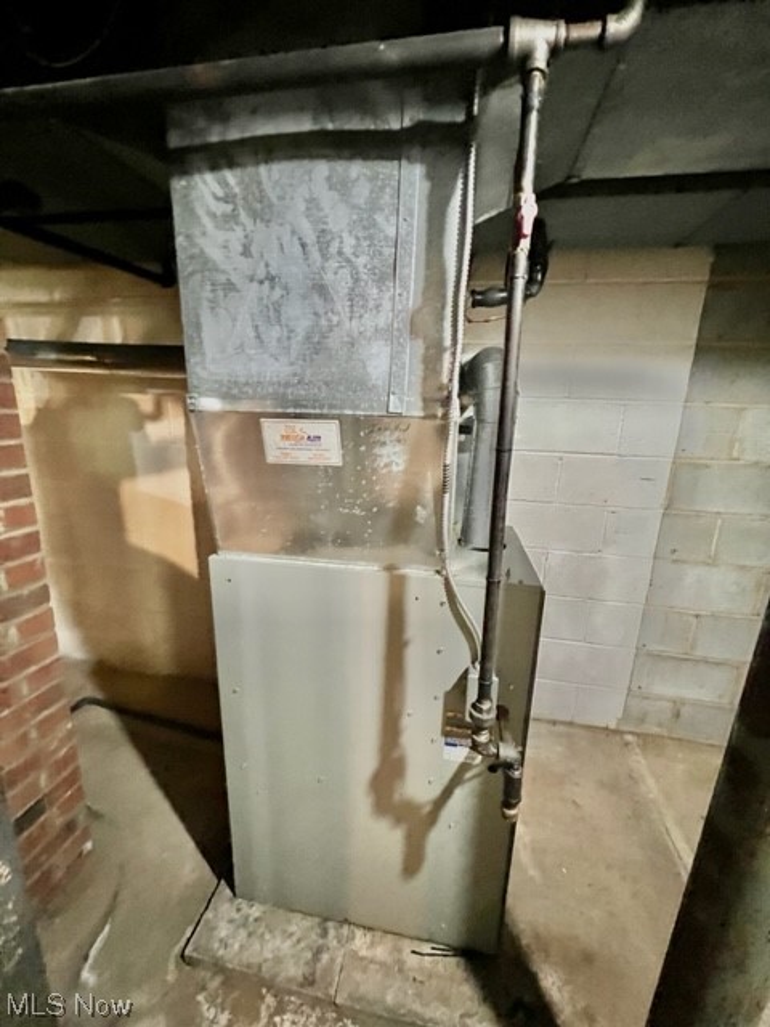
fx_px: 386
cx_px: 385
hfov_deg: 89.9
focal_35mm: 13
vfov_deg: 106.2
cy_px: 514
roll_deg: -2.5
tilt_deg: -11.3
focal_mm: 1.57
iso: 1250
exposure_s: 1/40
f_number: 1.8
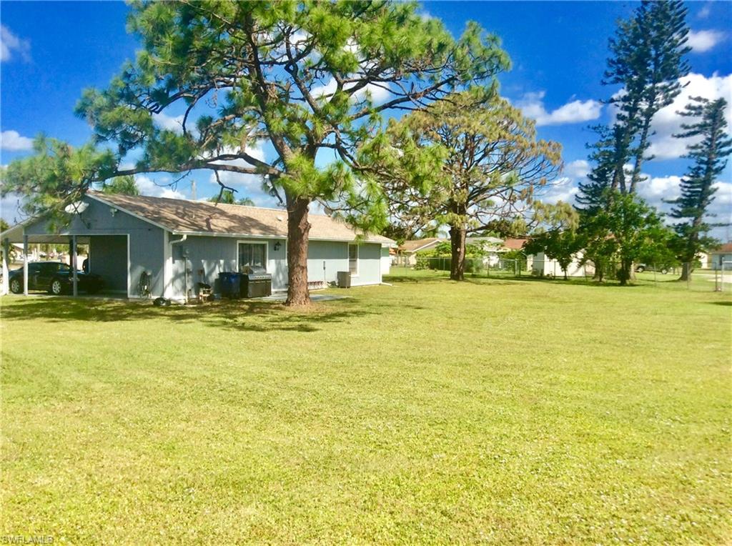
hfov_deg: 56.9
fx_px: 675
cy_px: 273
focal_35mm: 32
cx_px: 366
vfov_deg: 44.0
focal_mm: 3.3
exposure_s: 1/1546
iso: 32
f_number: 2.4
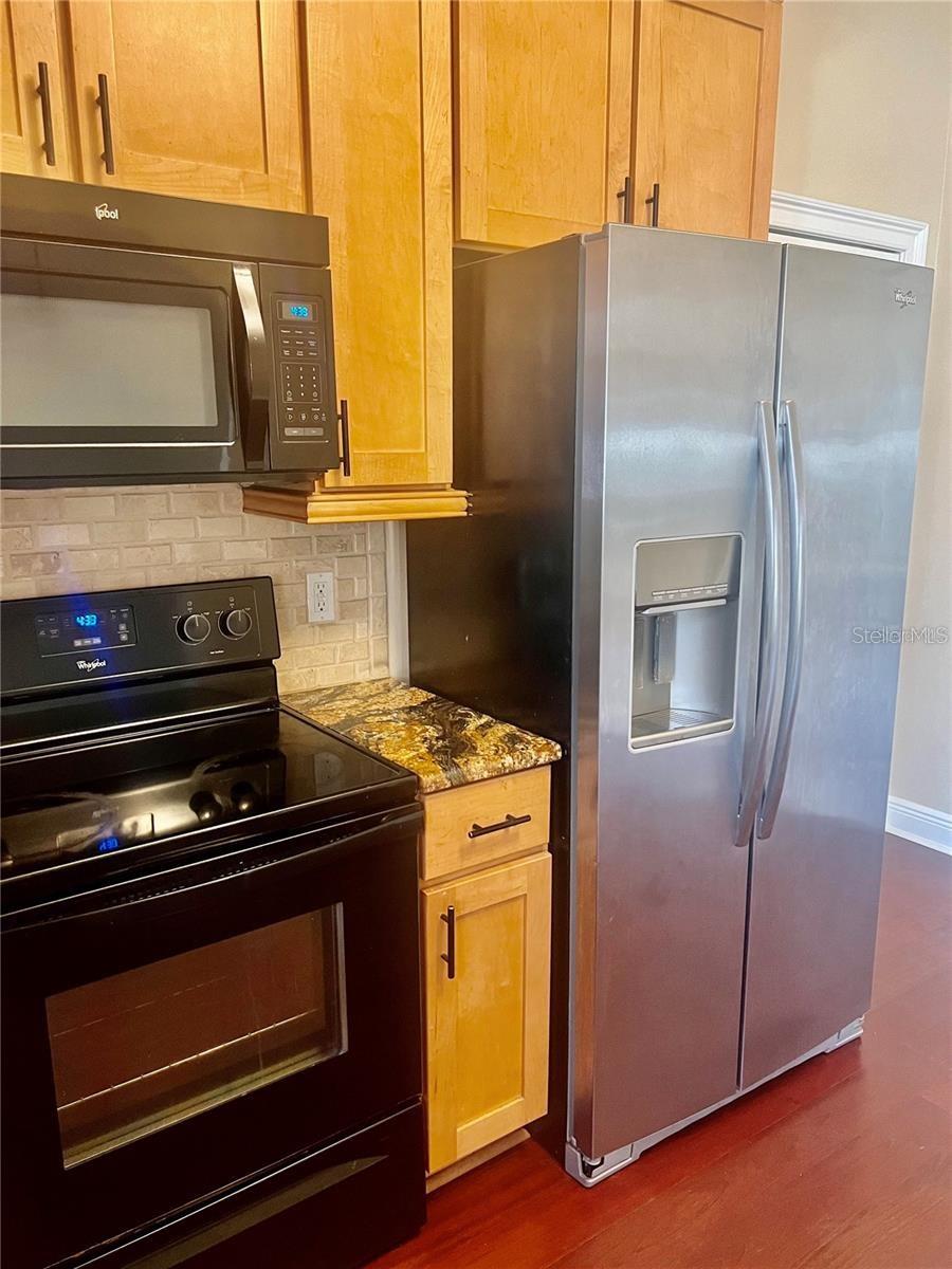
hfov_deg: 53.1
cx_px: 476
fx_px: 953
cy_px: 634
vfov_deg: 67.3
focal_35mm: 26
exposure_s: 1/40
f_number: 1.5
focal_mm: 5.7
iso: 400
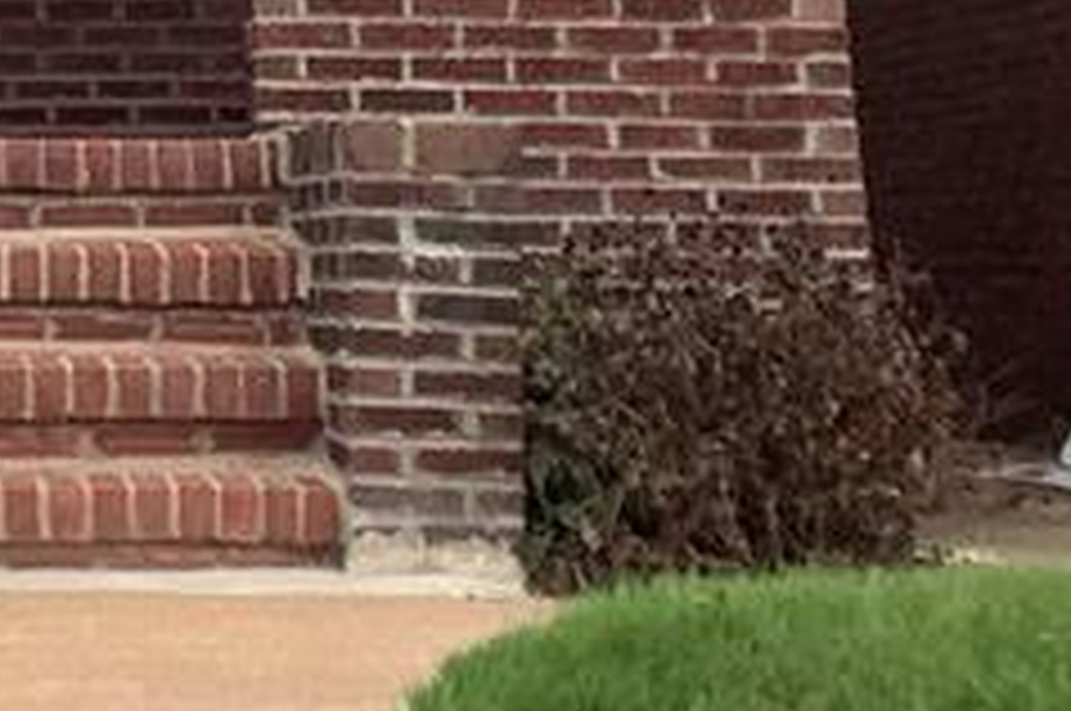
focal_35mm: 139
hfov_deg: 14.1
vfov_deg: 9.5
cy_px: -441
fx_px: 4130
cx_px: -396
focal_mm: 3.3
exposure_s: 1/458
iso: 25
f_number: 2.4
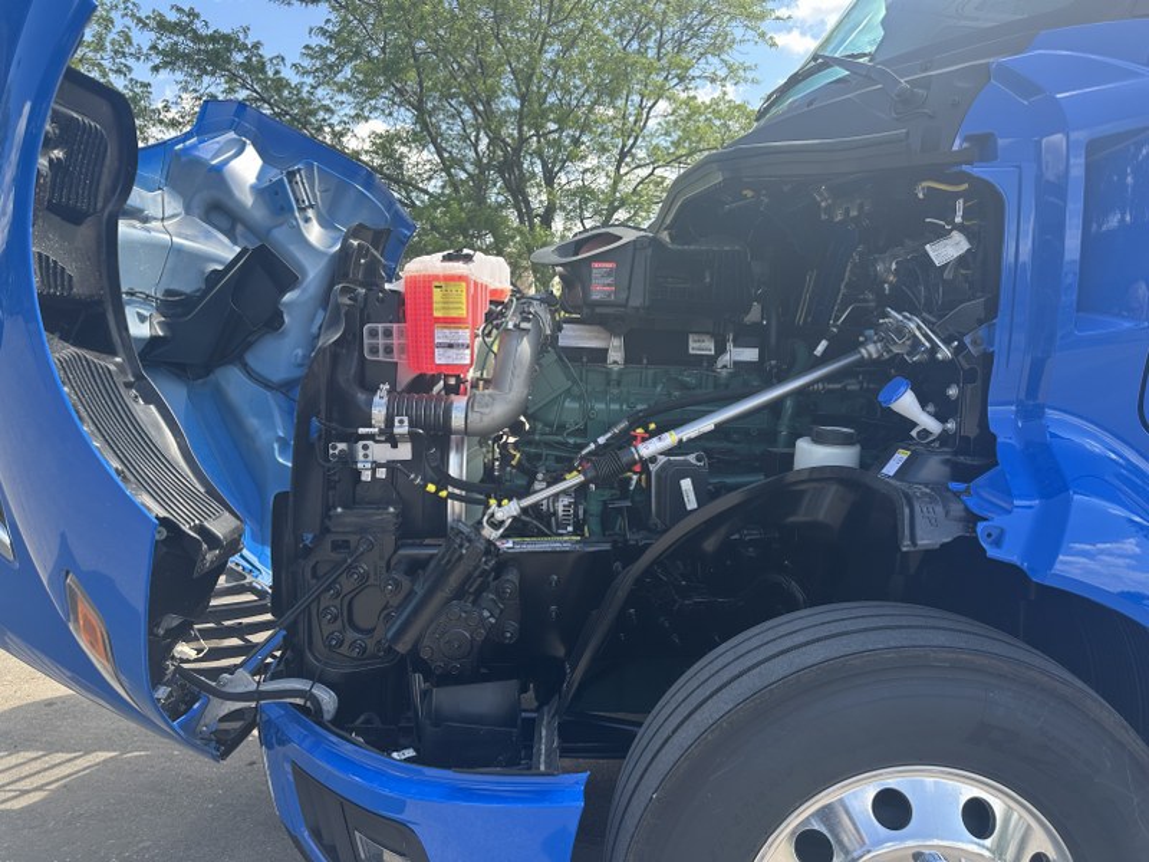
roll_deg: -0.2
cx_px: 574
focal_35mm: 24
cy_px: 431
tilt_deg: -7.5
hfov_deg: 71.6
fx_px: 797
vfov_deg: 56.8
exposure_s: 1/767
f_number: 1.78
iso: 80
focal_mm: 6.86
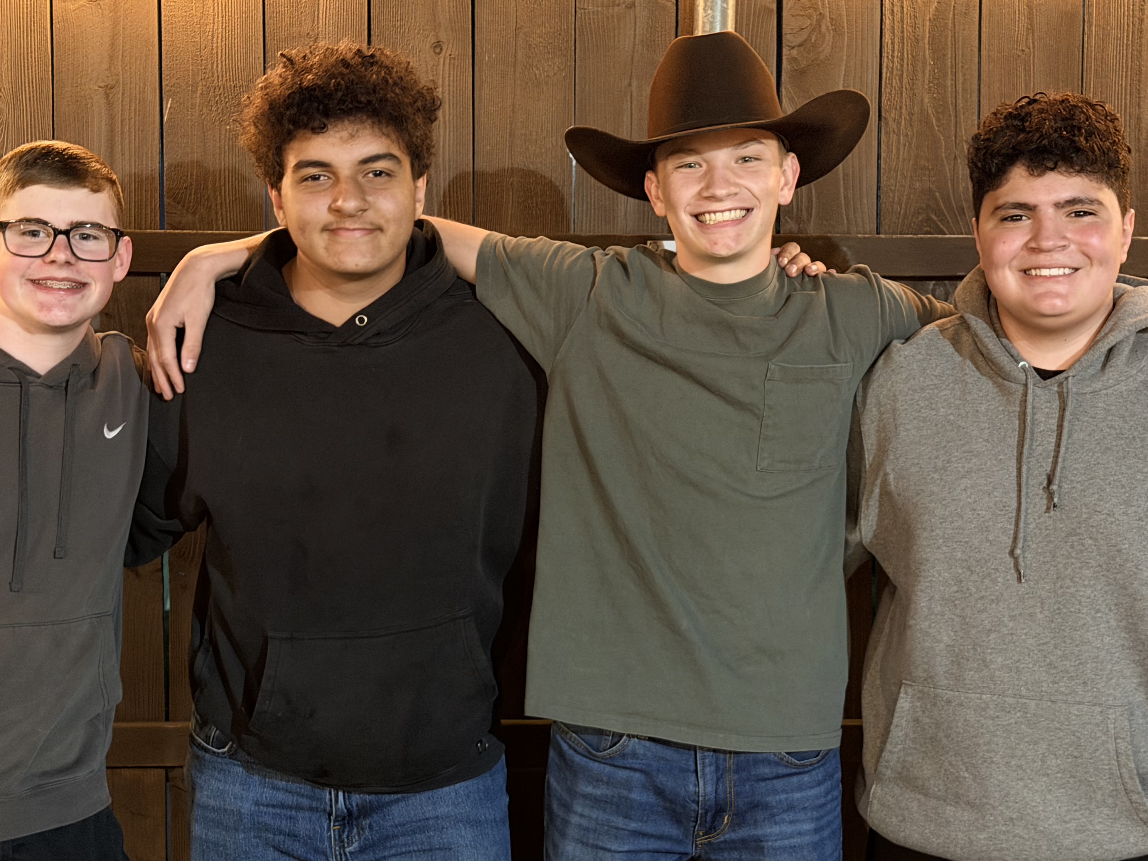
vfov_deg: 22.6
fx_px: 2156
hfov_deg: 29.8
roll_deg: -0.6
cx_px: 543
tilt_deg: -4.0
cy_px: 476
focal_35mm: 65
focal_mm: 6.76
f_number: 1.78
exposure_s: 1/24
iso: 640
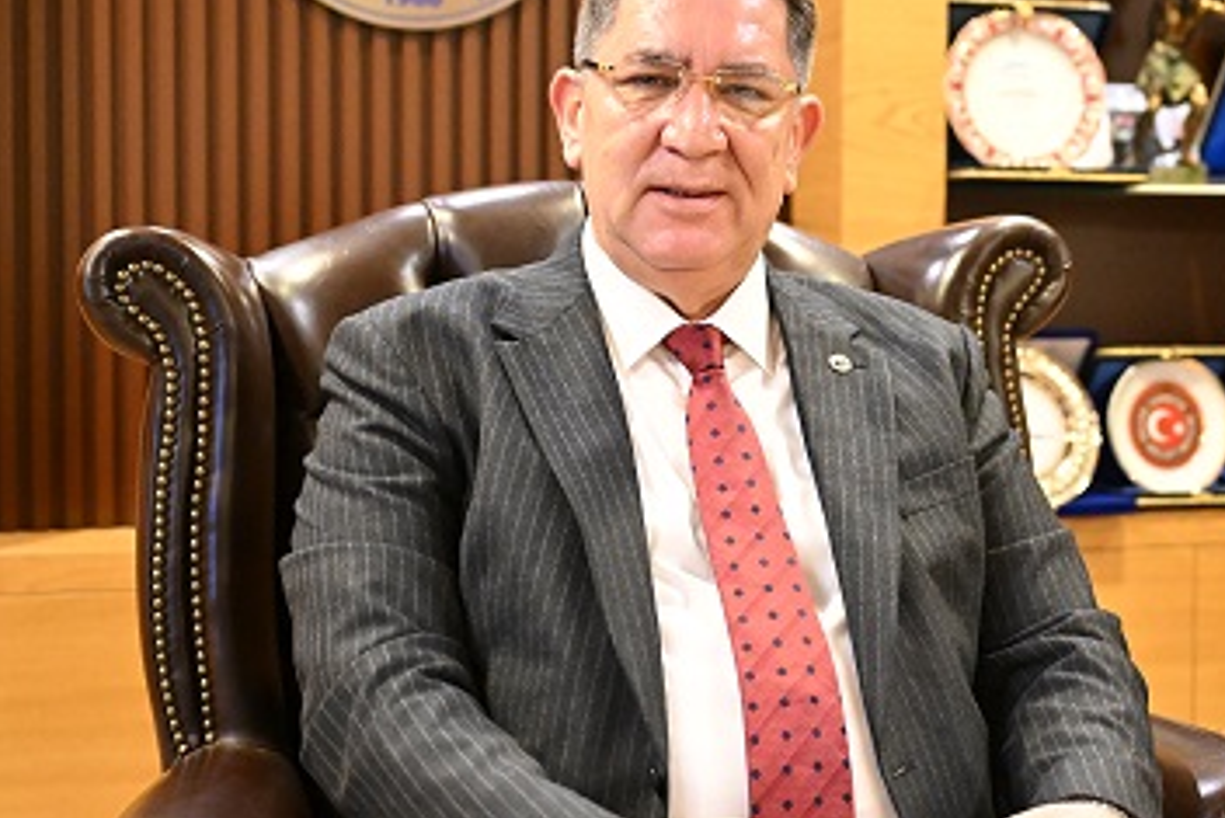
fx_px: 2110
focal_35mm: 62
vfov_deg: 21.9
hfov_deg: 32.2
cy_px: 357
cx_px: 771
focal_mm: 36
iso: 8000
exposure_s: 1/200
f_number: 2.8
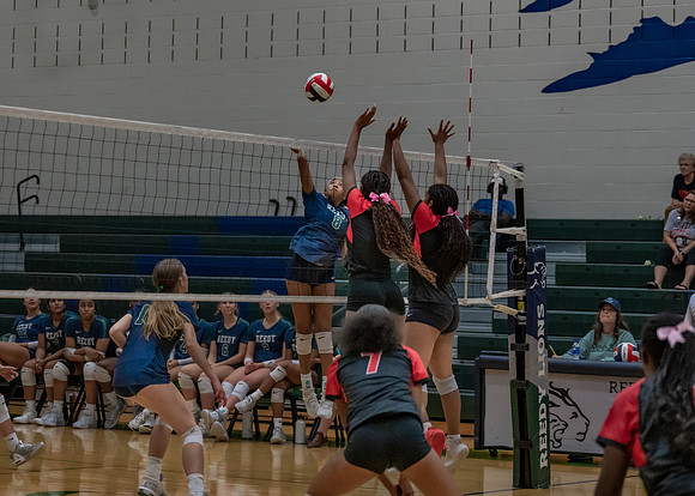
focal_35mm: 112
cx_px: 291
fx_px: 2213
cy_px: 156
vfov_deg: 12.8
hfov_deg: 17.8
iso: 2500
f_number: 2.8
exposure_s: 1/1000
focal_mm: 70
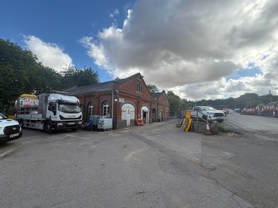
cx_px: 139
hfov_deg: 102.1
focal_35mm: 14
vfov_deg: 85.7
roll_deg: +0.2
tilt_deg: +6.6
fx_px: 112
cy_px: 104
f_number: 2.2
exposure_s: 1/1395
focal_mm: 2.22
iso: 64
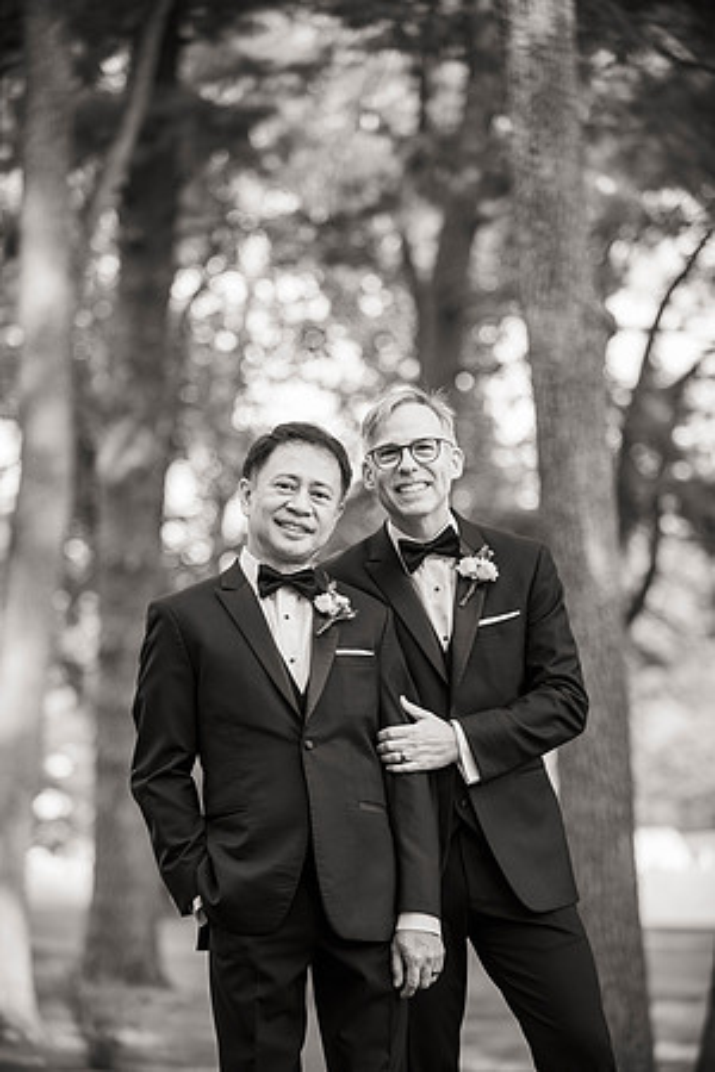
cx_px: 358
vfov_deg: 19.5
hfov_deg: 13.0
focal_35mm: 105
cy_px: 536
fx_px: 3128
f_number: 2.8
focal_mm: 105
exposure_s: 1/400
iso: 400
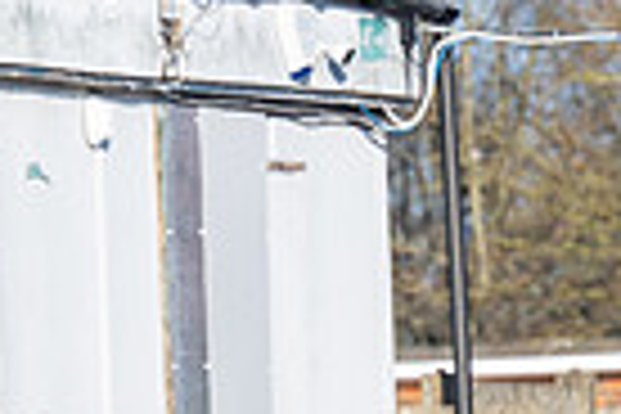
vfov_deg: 1.5
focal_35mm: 946
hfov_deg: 2.2
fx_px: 16317
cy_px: 650
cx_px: 526
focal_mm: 150
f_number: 4.5
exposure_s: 1/8000
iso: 1250
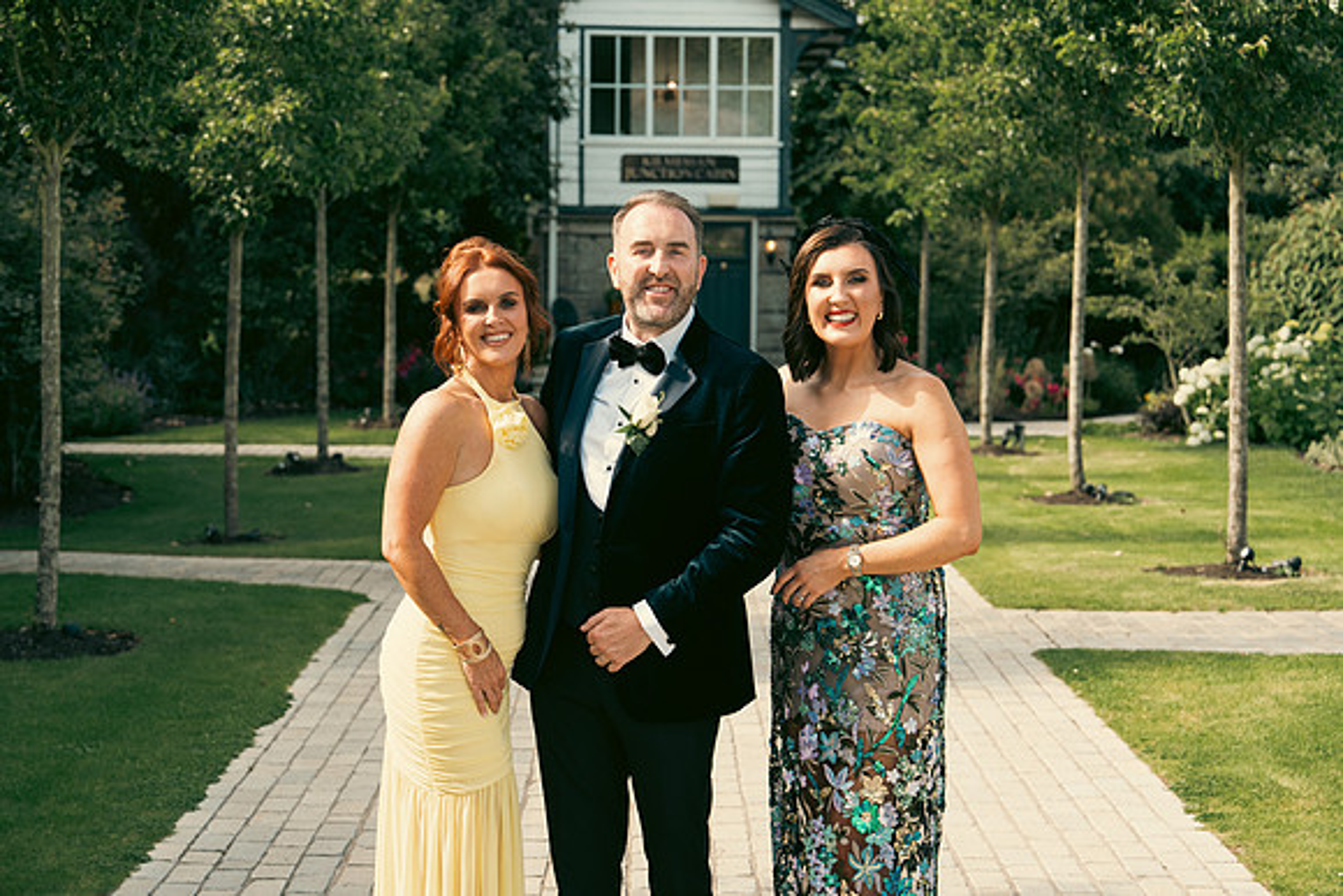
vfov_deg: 19.5
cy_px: 448
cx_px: 672
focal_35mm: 70
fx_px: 2612
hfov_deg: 28.8
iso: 400
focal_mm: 70
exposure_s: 1/500
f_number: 5
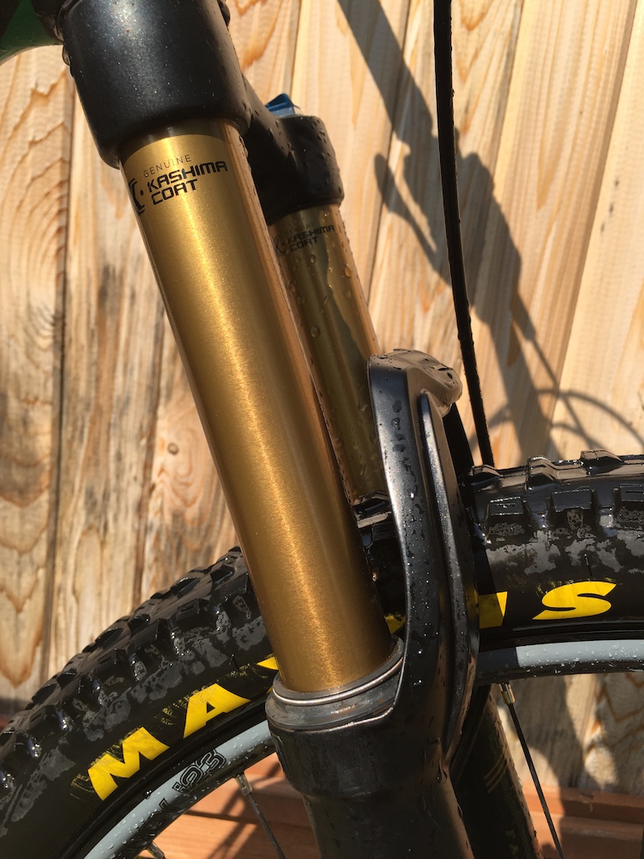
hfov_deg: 48.2
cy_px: 430
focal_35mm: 29
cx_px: 322
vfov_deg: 61.7
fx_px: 719
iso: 32
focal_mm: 4.15
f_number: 2.2
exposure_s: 1/1041
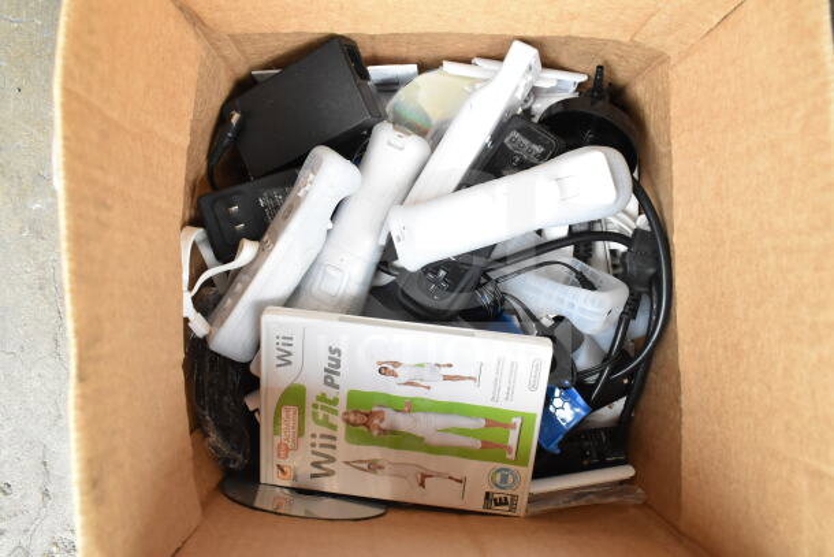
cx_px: 417
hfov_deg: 57.2
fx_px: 765
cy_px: 278
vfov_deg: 40.0
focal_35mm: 33
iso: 1600
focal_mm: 22
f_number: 5.6
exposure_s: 1/125
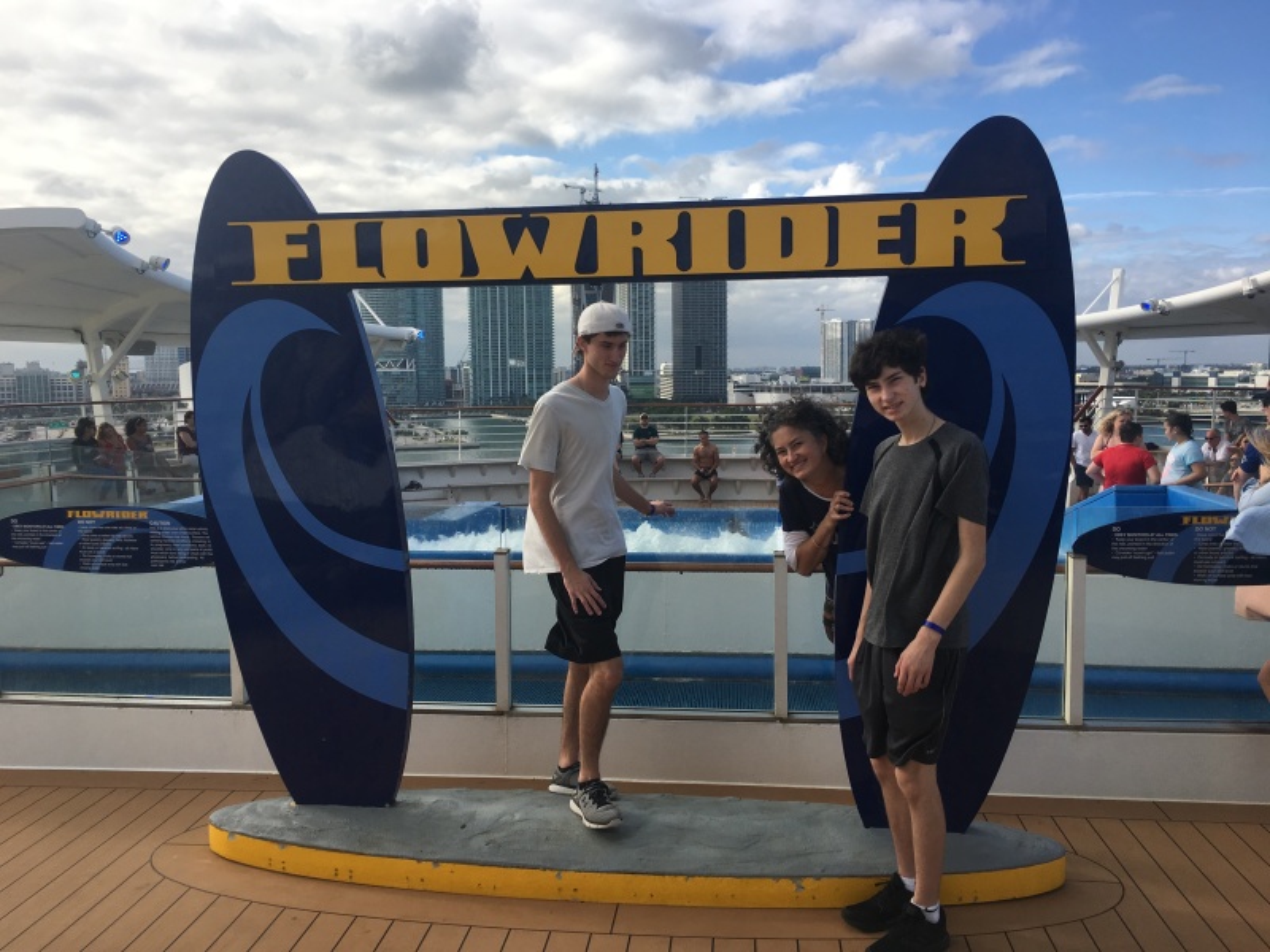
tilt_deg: -6.1
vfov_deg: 48.2
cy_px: 476
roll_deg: +1.8
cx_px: 635
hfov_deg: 61.7
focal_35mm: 29
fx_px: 1064
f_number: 2.2
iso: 25
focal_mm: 4.15
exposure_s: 1/1451
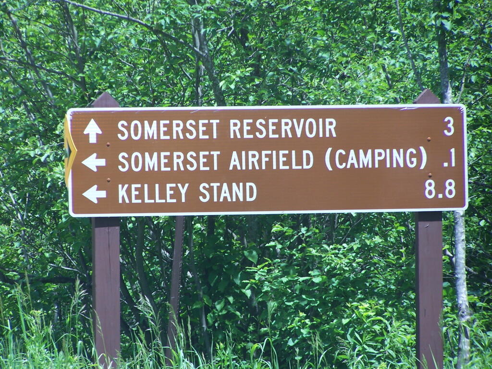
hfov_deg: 6.5
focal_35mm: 307
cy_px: 184
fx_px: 4363
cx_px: 246
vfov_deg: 4.8
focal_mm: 51
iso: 80
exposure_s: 1/320
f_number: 3.6
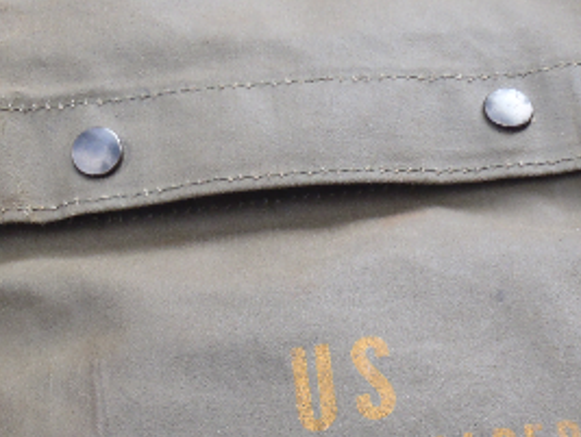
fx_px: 1126
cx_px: 298
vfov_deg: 20.8
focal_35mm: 67
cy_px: 489
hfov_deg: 28.9
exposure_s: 1/80
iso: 80
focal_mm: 5
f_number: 3.9
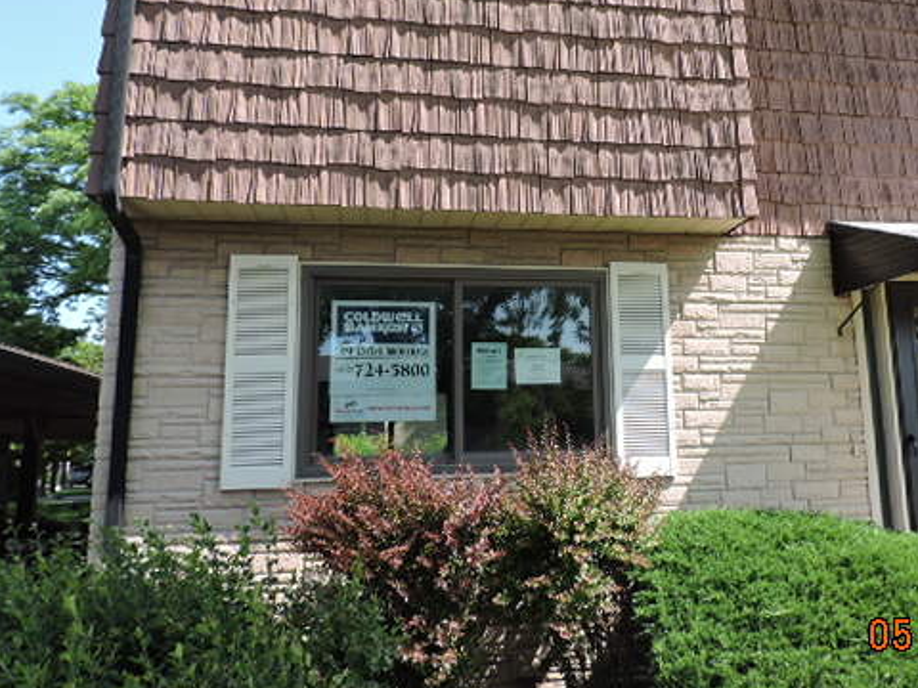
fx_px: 849
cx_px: 562
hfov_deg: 56.3
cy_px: 281
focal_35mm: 32
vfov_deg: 44.0
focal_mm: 4.3
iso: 100
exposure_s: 1/500
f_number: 3
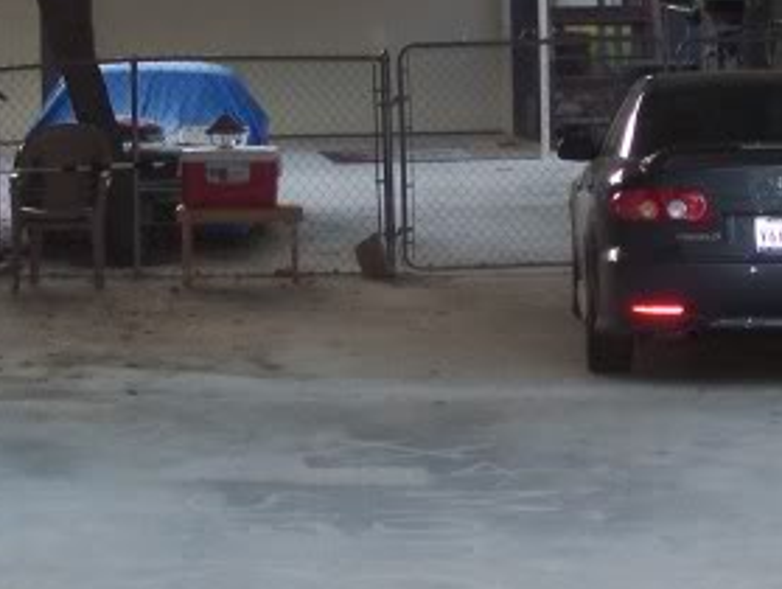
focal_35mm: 146
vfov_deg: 10.1
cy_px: 53
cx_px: 339
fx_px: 3303
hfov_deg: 13.5
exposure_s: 1/60
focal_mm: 8.5
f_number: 3
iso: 160
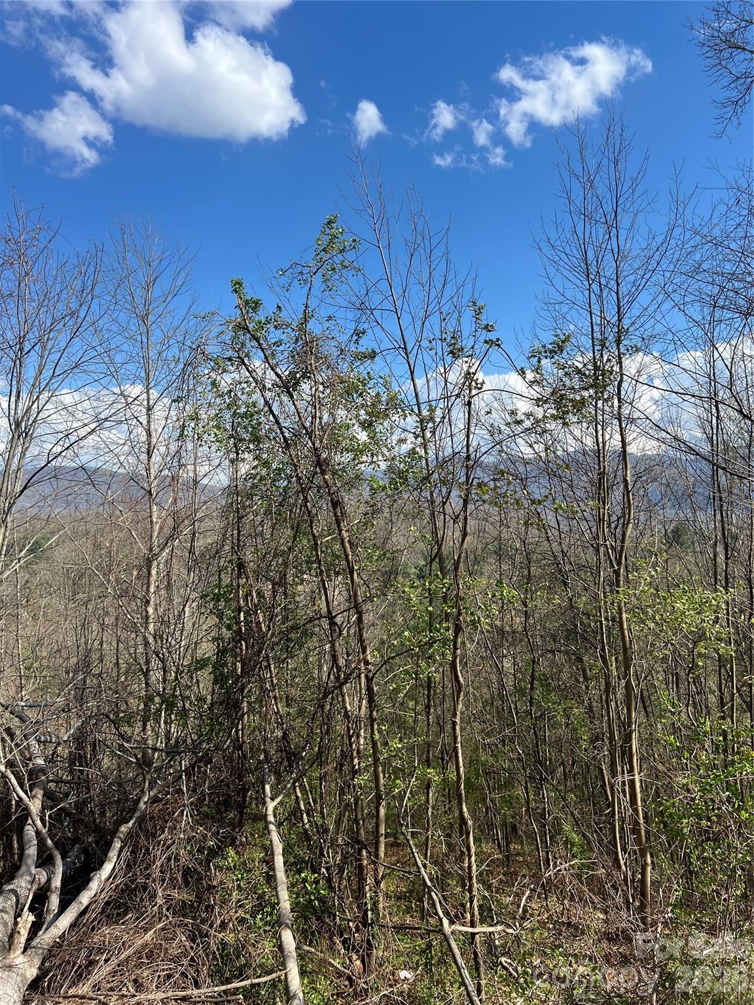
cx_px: 377
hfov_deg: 53.1
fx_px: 755
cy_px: 502
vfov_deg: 67.3
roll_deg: +2.6
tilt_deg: +1.3
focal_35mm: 26
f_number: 1.5
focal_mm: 5.7
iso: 50
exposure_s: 1/3257
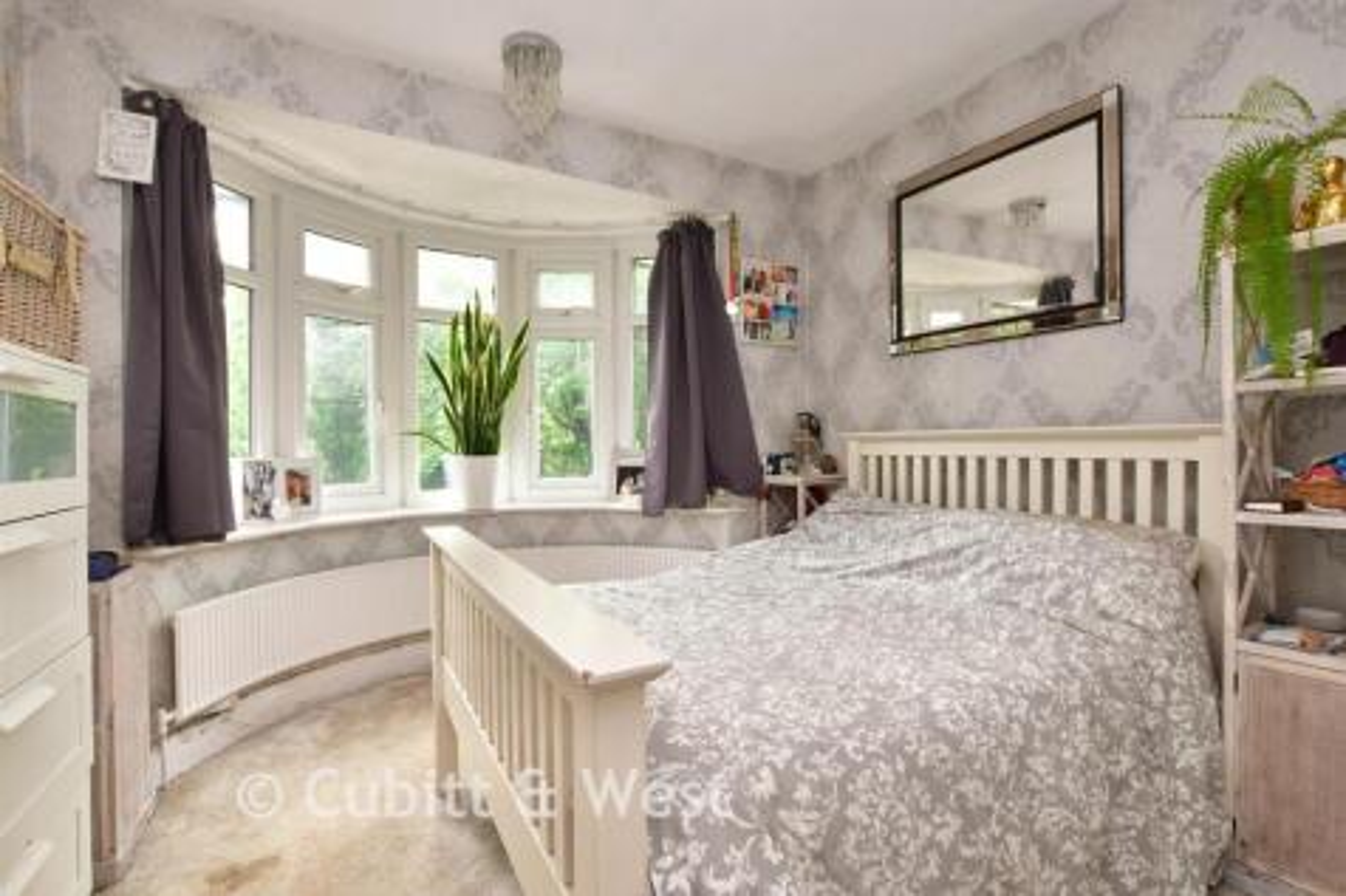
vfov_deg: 77.3
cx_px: 673
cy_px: 448
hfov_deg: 100.4
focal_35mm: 15
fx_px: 561
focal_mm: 10
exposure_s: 1/10
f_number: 8
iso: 200
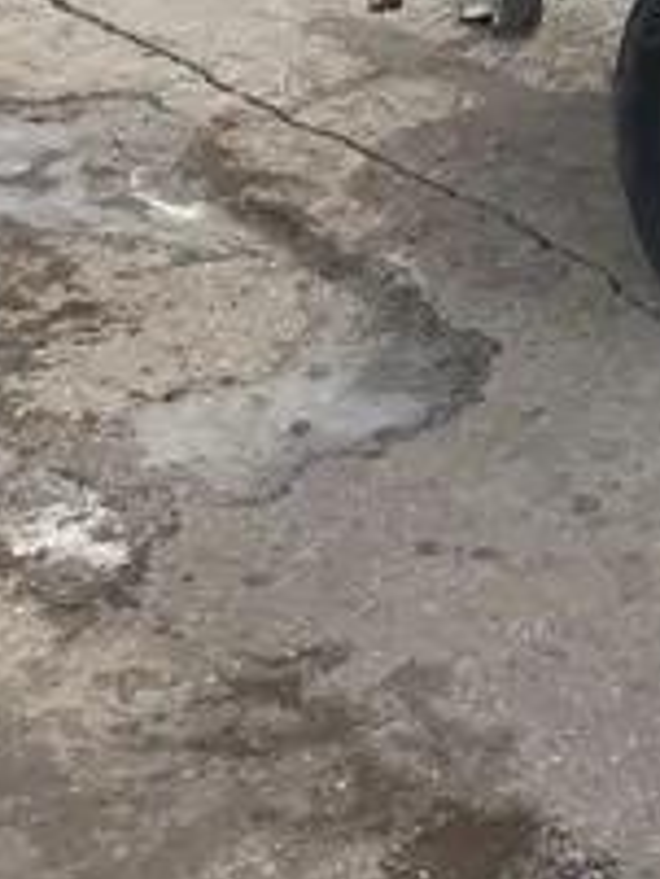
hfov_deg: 13.9
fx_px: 2590
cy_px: -300
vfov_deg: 17.9
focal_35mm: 102
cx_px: 883
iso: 25
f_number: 1.8
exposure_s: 1/4808
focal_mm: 3.99
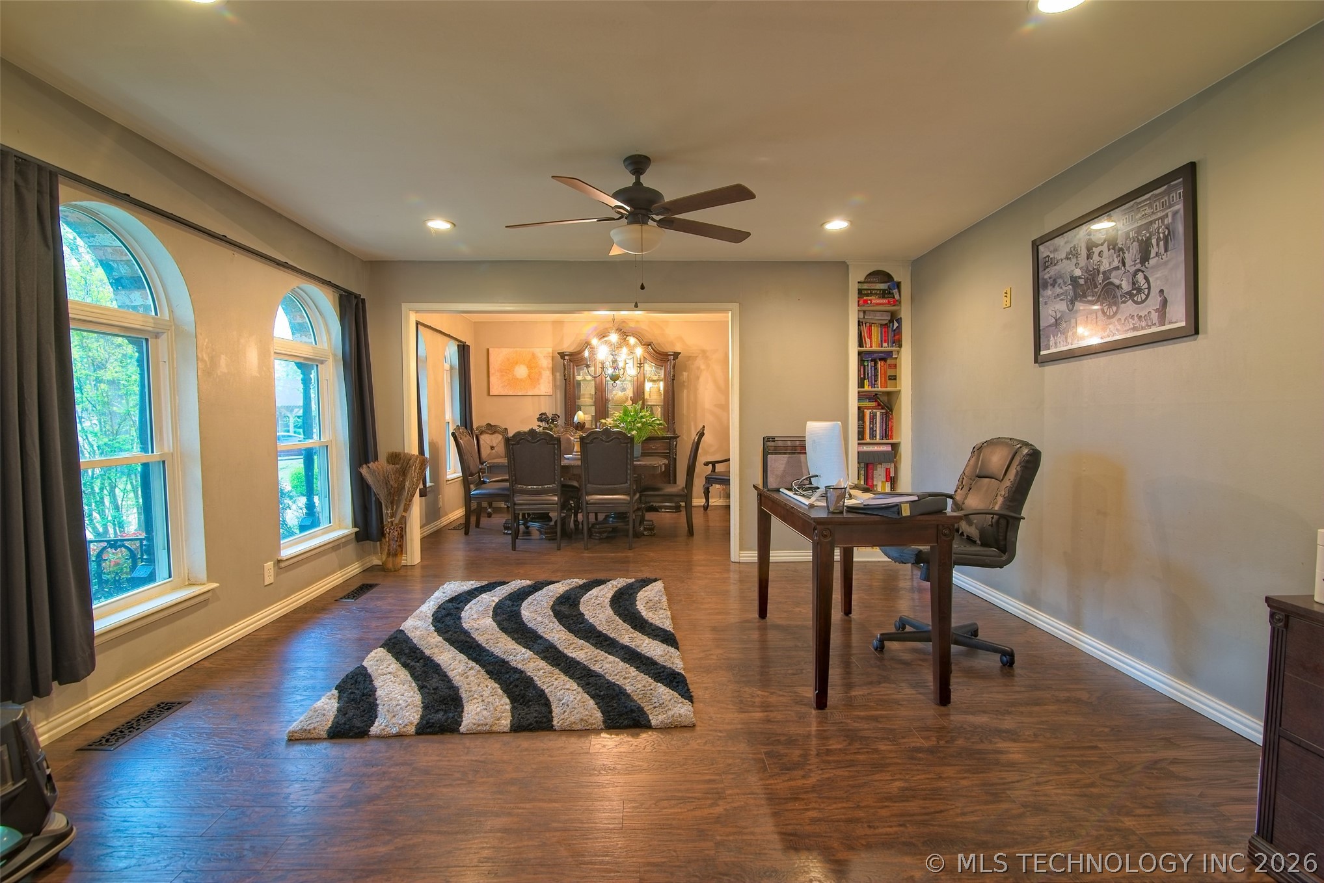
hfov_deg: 96.7
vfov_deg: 73.8
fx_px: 589
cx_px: 662
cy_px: 442
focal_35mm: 16
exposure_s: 1/8
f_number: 5
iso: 400
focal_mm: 16
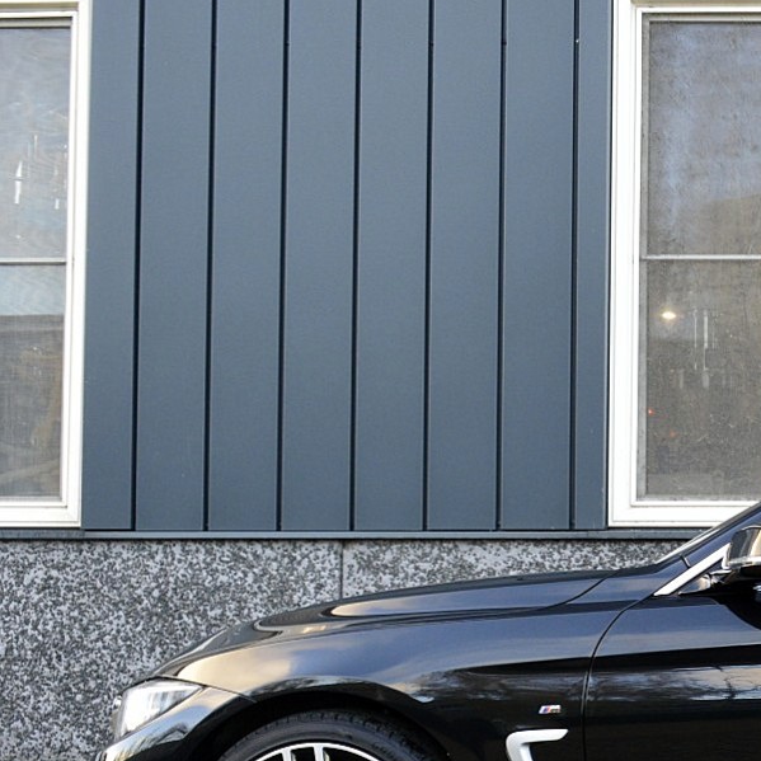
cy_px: 584
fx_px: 1890
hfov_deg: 20.6
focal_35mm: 76
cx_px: 1010
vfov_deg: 22.5
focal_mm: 22
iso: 800
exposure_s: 1/60
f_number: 8
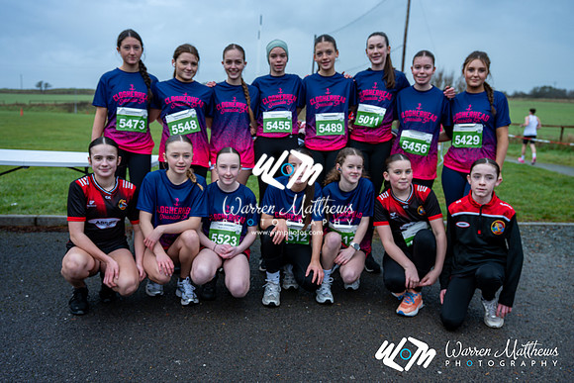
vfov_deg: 43.0
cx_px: 287
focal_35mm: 30
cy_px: 192
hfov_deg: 61.1
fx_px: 486
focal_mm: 30.5
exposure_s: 1/200
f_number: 4
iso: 100
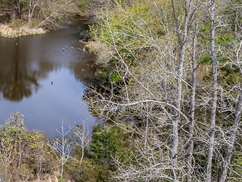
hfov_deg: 24.8
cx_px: -87
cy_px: 31
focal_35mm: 66
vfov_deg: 21.9
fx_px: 461
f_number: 2.8
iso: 100
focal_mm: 8.38
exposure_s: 1/2000
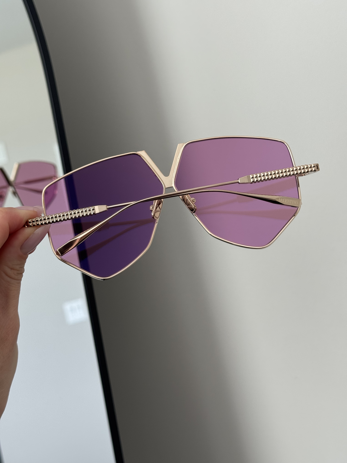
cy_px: 232
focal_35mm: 48
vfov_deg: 39.7
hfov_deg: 30.3
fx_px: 642
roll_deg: +3.8
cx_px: 174
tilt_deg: -18.6
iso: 64
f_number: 1.78
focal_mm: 6.76
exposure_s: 1/123
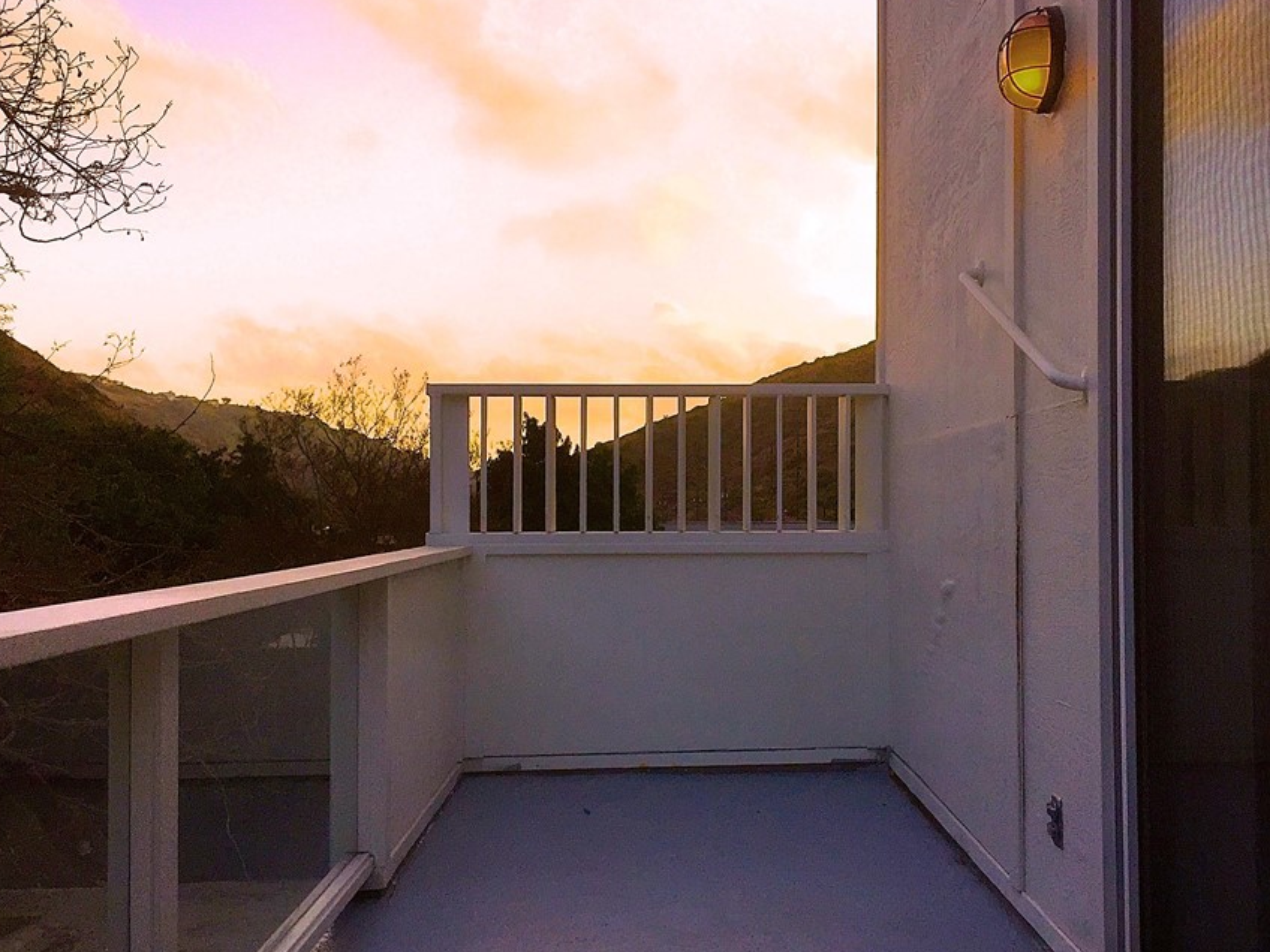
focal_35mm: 35
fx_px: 1284
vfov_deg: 40.7
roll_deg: -1.2
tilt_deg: +0.8
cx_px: 694
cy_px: 481
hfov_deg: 52.5
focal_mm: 4.15
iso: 50
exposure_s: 1/1799
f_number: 2.2
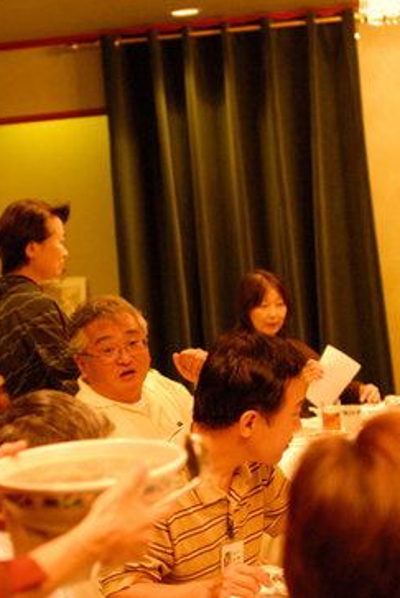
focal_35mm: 74
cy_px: 381
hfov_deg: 18.5
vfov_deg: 27.2
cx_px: 160
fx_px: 1230
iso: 800
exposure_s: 1/60
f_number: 2
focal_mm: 28
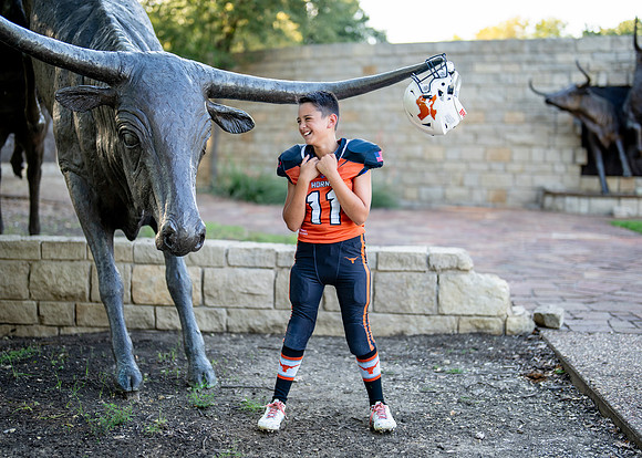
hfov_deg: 33.8
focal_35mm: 58
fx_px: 1057
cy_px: 231
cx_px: 329
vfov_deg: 24.5
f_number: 1.2
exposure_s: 1/1000
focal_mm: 50
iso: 200
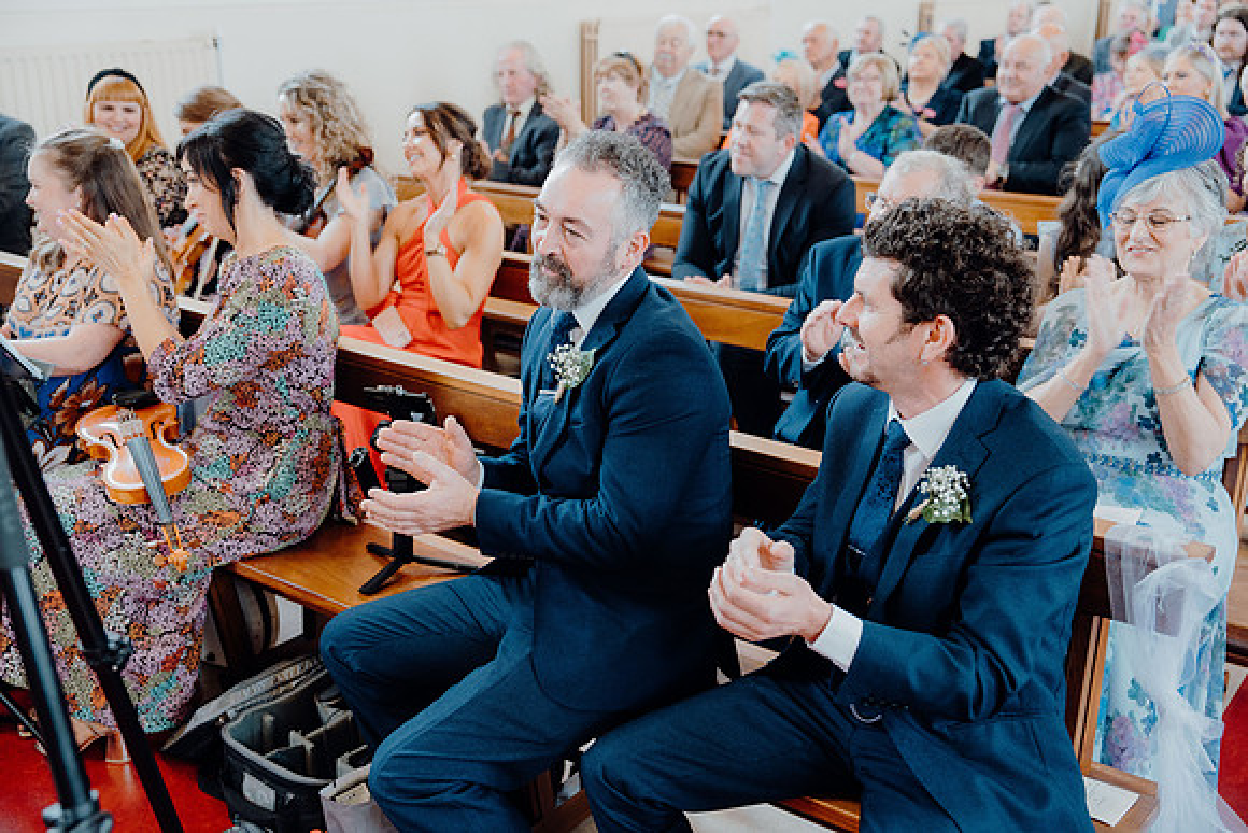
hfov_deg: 50.7
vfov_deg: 35.1
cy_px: 416
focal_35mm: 38
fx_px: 1318
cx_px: 624
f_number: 2.8
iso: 1600
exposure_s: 1/200
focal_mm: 38
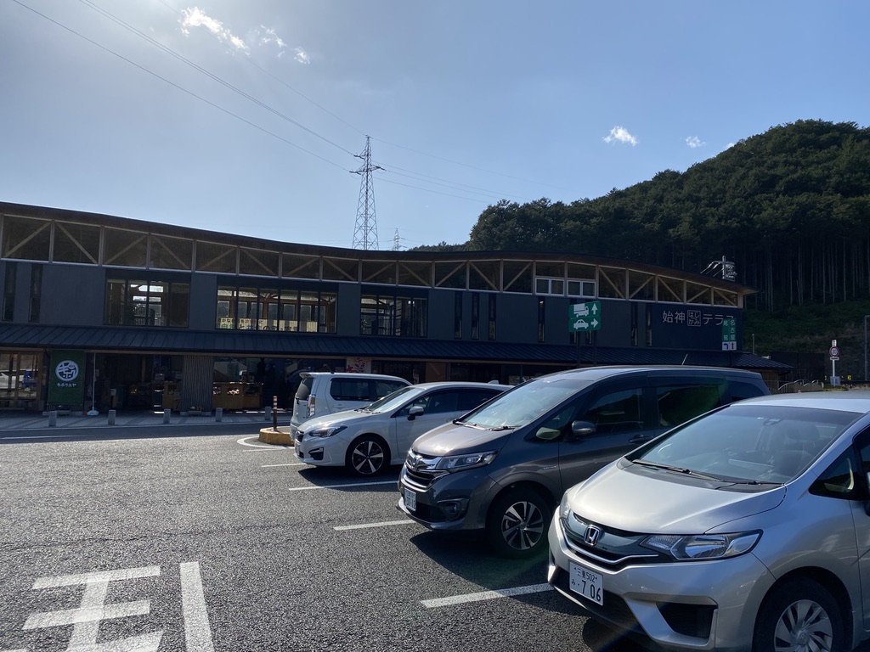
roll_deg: -1.1
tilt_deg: +3.7
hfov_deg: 67.3
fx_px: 653
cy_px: 326
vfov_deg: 53.1
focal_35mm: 26
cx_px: 435
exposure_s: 1/5525
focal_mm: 4.25
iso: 32
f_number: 1.8
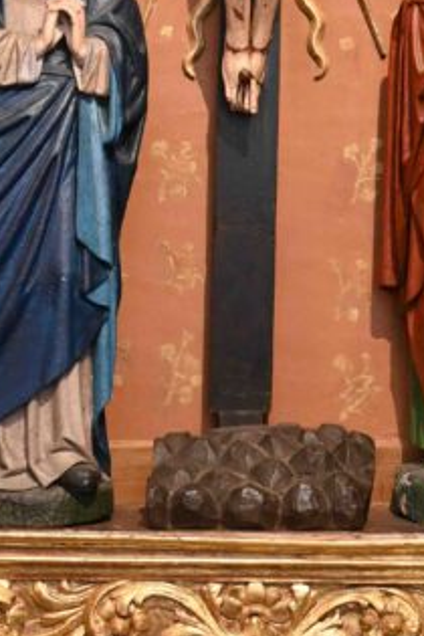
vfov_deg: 16.3
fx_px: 2120
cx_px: 235
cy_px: -157
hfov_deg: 11.4
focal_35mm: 120
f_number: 5
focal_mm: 37
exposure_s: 1/100
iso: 1600
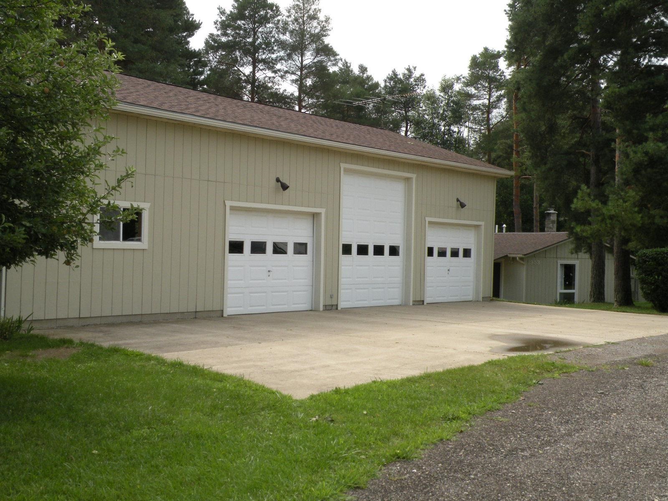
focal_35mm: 42
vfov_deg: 34.3
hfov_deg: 44.8
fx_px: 810
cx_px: 334
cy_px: 250
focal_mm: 7.4
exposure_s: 1/230
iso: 94
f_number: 5.6
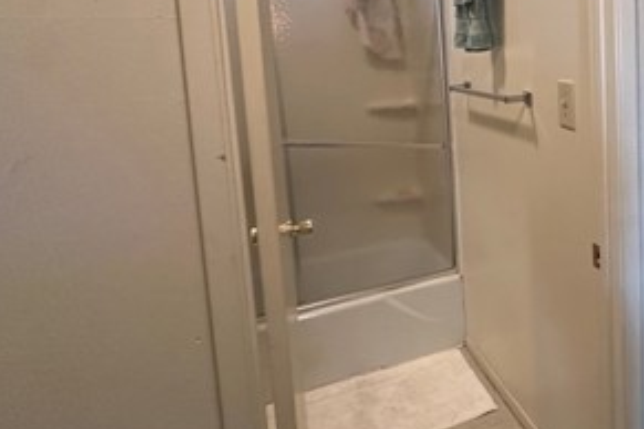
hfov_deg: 51.1
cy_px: 106
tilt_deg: -6.7
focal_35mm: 32
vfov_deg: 40.0
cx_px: 593
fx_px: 572
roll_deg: +1.8
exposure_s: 1/60
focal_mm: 2.22
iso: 400
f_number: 2.2
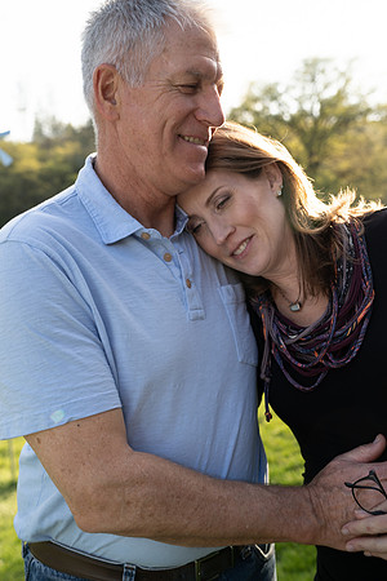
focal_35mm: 41
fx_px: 661
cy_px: 290
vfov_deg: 47.4
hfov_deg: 32.6
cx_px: 194
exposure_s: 1/250
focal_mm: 41
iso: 125
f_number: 4.5
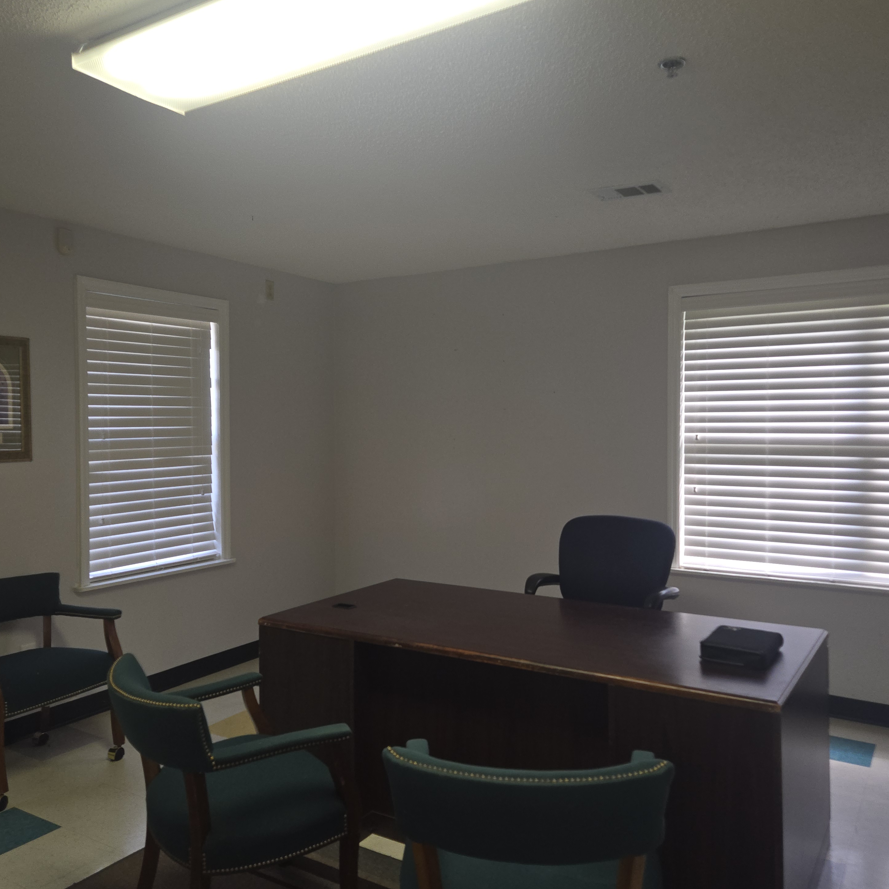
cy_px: 443
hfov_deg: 57.3
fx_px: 814
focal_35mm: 28
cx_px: 417
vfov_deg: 57.3
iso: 64
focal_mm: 5.4
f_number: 1.8
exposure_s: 1/60
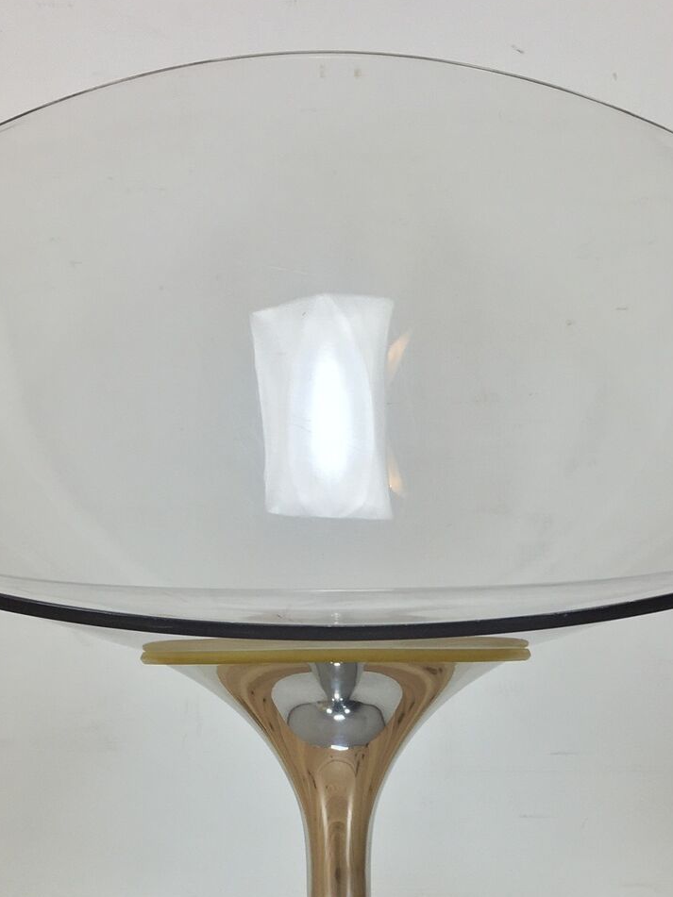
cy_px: 719
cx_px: 352
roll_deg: +1.0
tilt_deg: -9.9
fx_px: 1582
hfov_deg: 24.0
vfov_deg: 30.9
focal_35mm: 61
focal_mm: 4.15
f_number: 2.2
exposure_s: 1/33
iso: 25
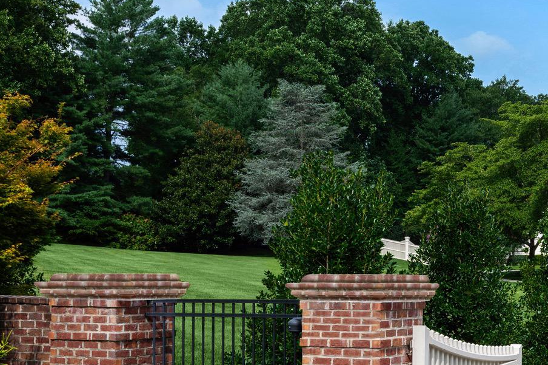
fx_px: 1034
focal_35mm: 68
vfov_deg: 19.9
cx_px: 616
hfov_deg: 27.0
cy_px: 260
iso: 100
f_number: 11
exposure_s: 1/100
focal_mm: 30
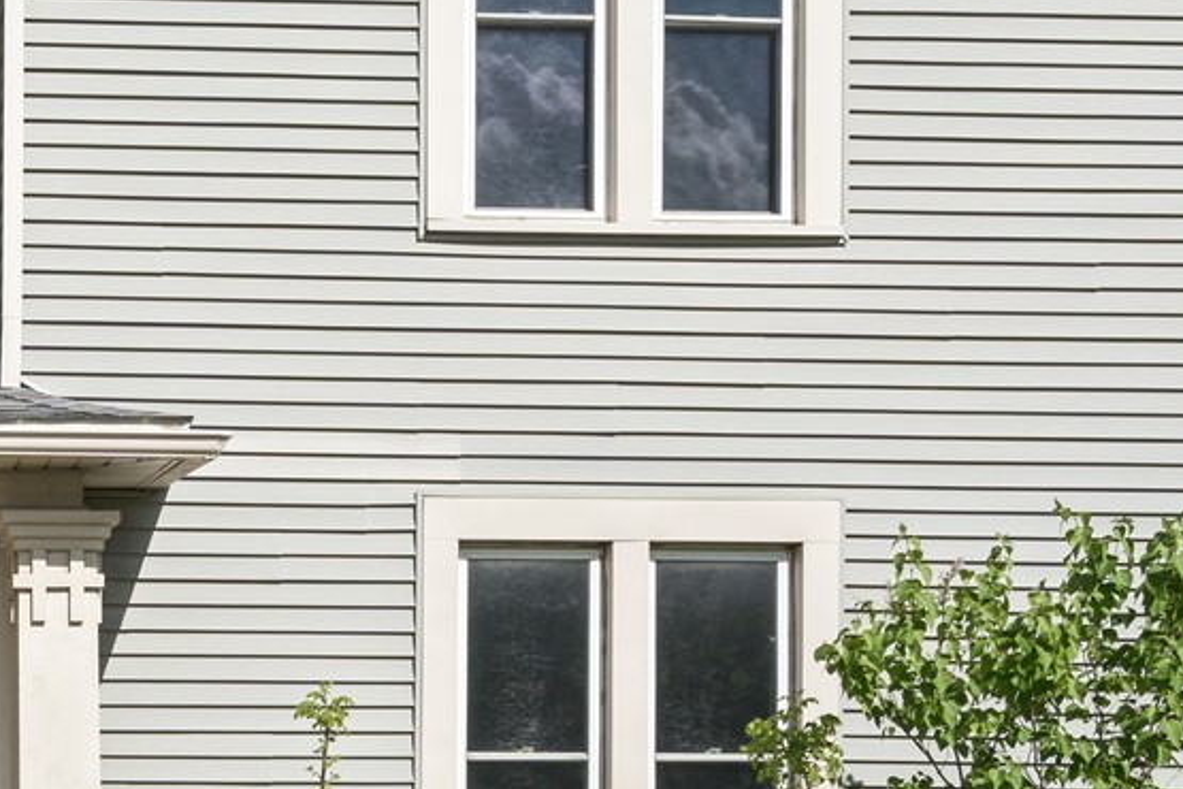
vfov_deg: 24.5
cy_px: 240
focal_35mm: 55
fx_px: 1807
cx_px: -118
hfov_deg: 32.0
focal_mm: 18
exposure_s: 1/2500
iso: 500
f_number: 8
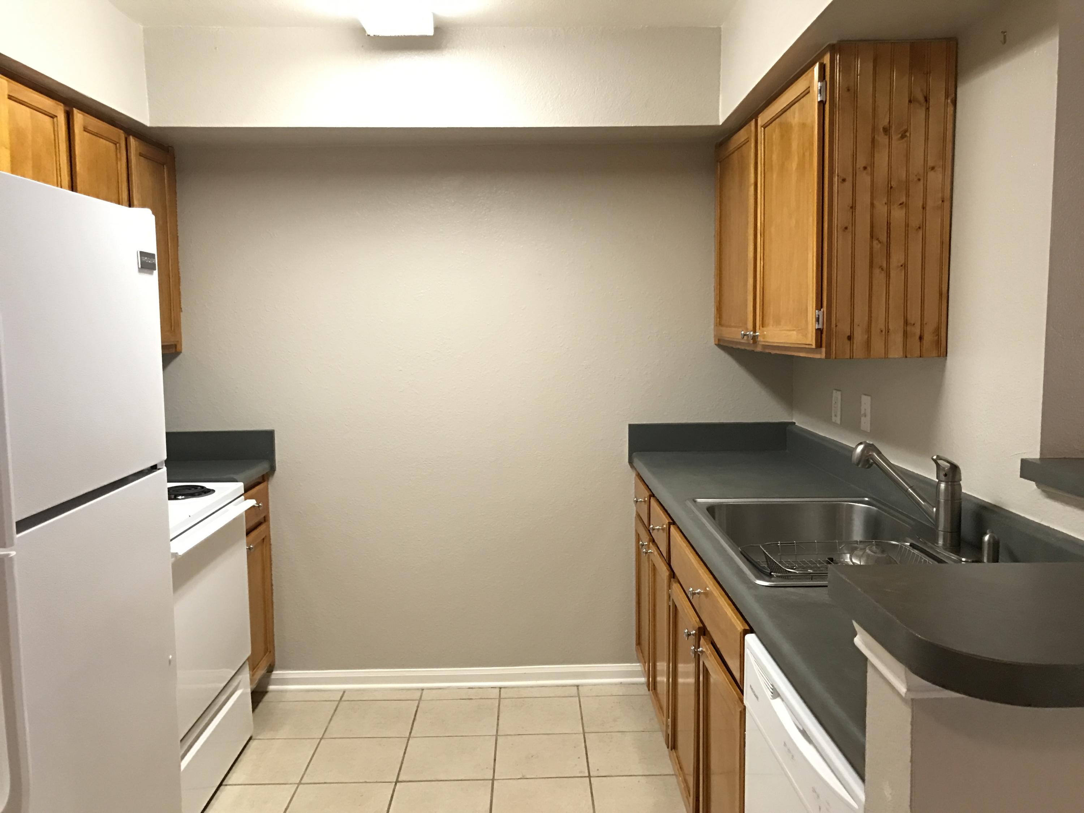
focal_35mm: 28
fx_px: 877
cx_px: 542
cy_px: 406
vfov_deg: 49.7
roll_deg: +0.2
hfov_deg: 63.4
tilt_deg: -5.3
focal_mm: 3.99
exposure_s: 1/15
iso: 80
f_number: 1.8
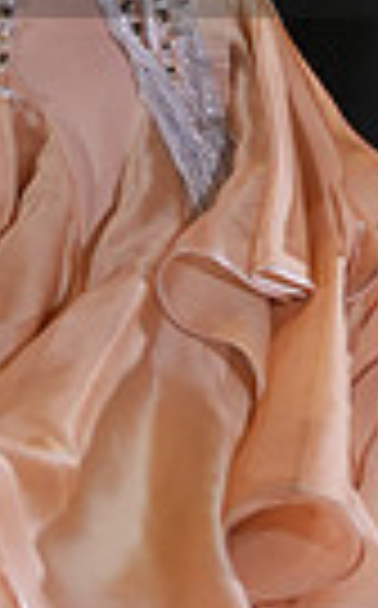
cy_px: -131
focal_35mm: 866
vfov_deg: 2.4
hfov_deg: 1.5
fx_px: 14320
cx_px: 29
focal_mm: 197
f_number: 4
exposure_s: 1/500
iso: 1600
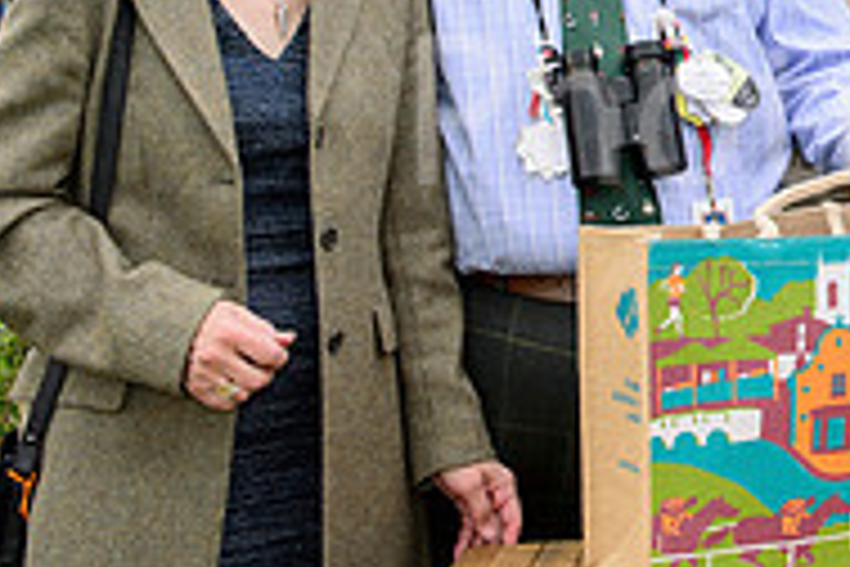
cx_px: 998
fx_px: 2243
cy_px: -99
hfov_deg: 20.2
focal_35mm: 95
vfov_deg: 14.0
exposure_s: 1/160
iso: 500
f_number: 8
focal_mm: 31
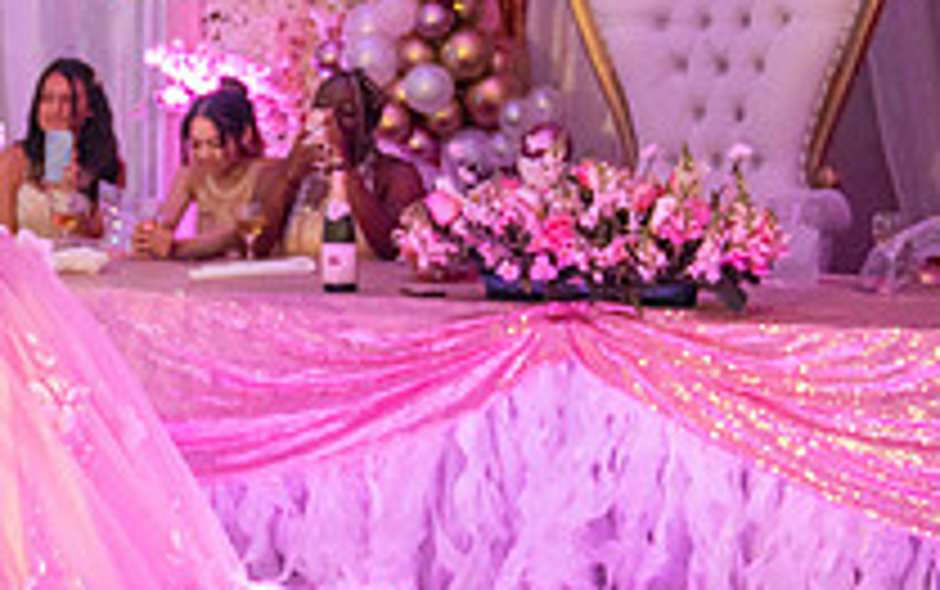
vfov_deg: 13.2
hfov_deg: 19.9
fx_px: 2538
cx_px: -148
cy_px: 232
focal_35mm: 99
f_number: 2.8
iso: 1250
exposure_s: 1/60
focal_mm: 35
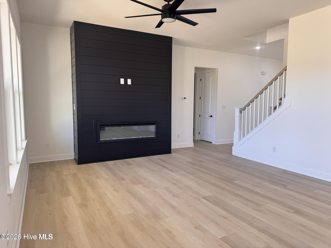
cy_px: 124
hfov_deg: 71.6
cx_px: 166
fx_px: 230
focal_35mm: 24
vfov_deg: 56.8
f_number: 1.78
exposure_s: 1/120
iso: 64
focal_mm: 6.76
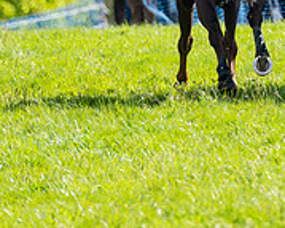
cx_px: 238
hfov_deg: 1.7
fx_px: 9400
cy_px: -25
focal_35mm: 1115
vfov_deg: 1.4
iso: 200
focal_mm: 280
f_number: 4
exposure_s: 1/1600
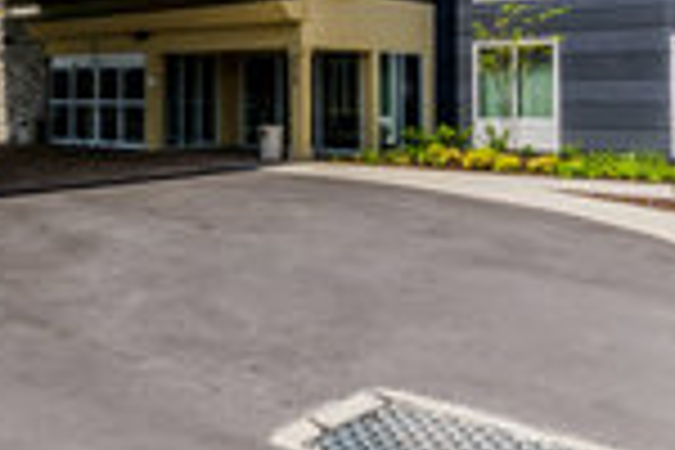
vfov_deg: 28.7
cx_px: 76
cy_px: -45
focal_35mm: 42
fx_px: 793
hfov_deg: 42.6
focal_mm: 11
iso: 100
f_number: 22
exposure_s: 1/25
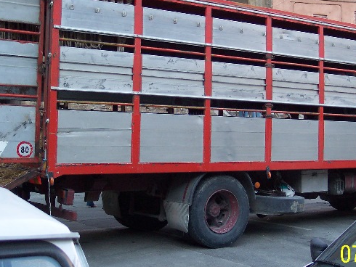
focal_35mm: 62
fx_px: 638
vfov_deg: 23.6
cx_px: 191
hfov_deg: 31.2
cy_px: 91
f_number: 2.8
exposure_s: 1/250
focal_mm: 8
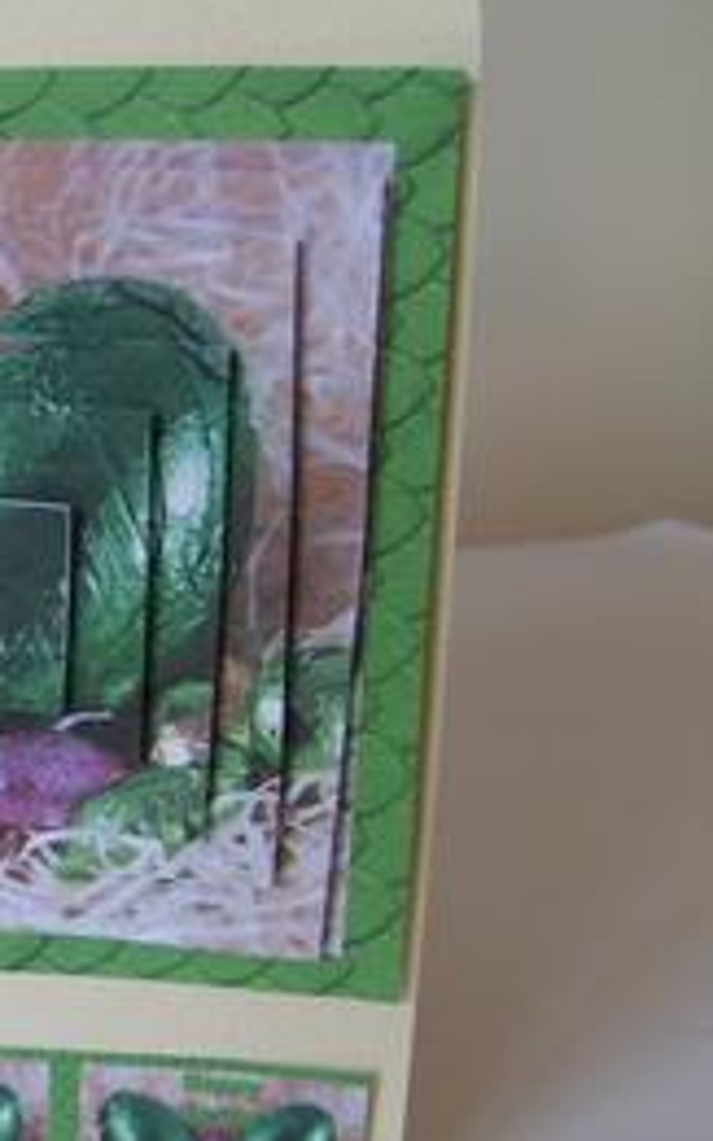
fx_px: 1991
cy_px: 630
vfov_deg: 32.0
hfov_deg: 18.7
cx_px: -241
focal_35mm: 64
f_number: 2.8
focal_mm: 5.8
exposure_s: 1/125
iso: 50
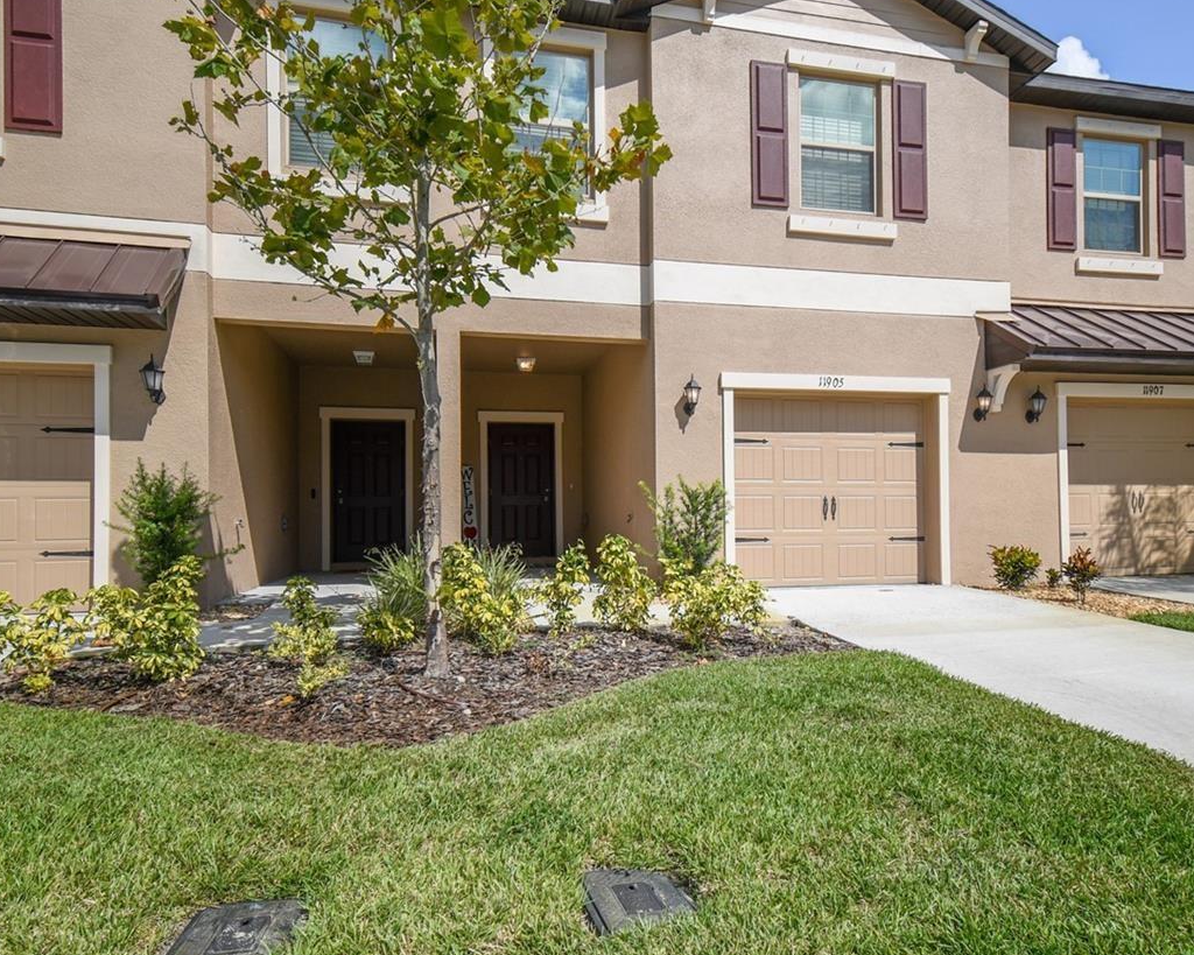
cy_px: 531
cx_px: 660
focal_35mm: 22
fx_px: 777
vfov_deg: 62.9
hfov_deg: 74.8
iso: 100
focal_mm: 10
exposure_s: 1/500
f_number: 4.5
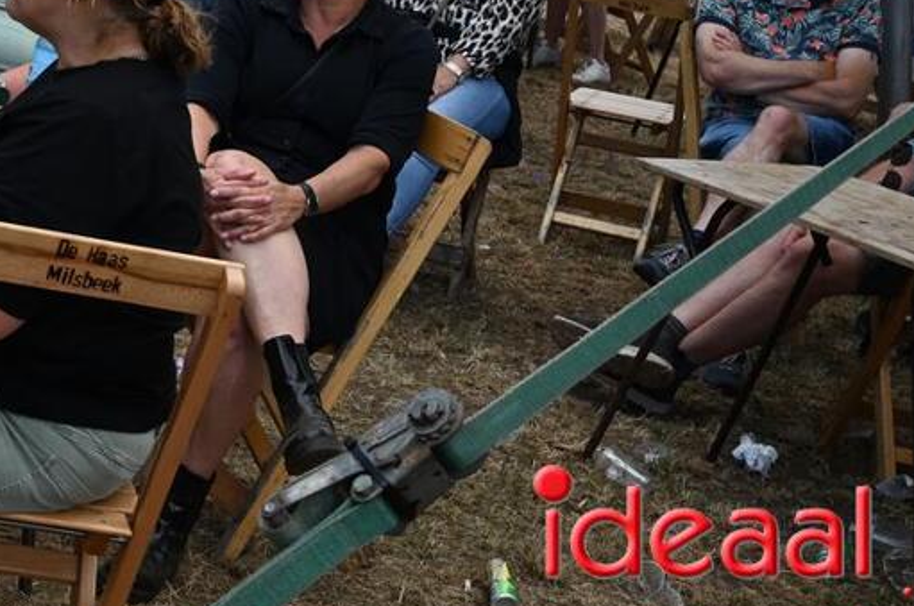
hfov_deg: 19.8
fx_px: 2560
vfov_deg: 13.4
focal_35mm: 101
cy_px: 76
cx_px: 75
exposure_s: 1/400
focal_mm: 52
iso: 500
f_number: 10
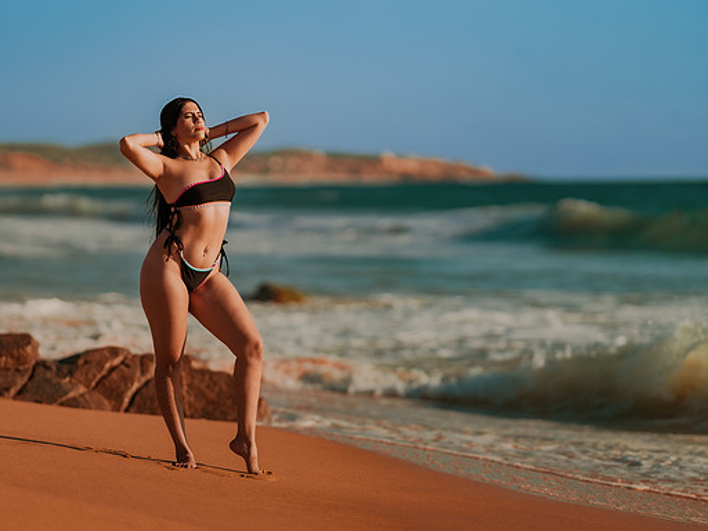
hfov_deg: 13.4
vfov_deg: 10.1
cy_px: 265
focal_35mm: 147
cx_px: 317
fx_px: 3007
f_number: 2
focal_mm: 135
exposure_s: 1/8000
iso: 50
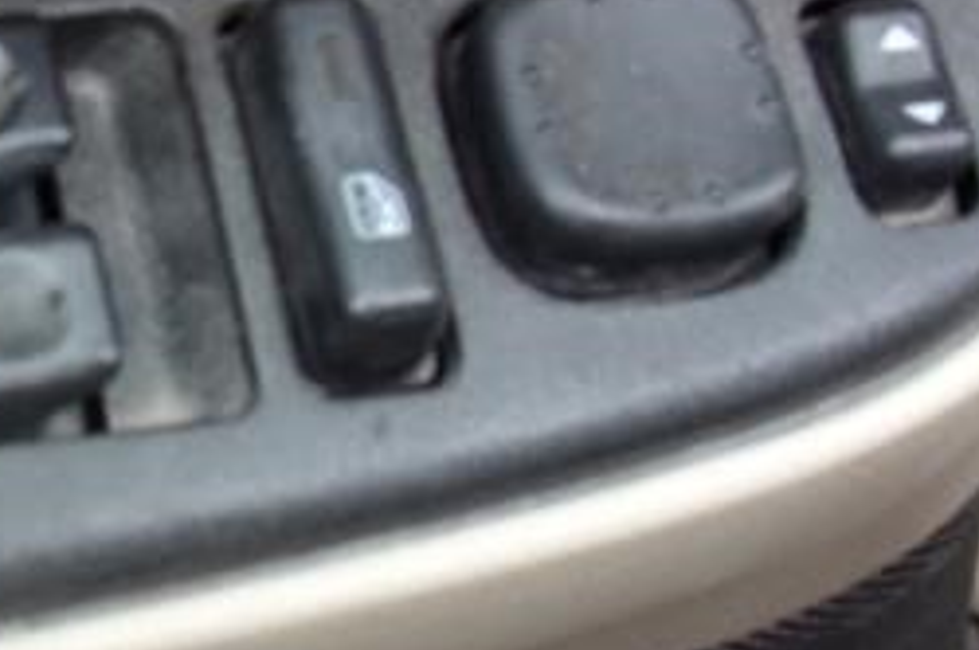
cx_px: 4
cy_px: 337
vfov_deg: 17.0
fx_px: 2173
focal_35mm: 80
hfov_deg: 24.3
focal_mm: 4.3
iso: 80
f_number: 3.3
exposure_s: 1/120
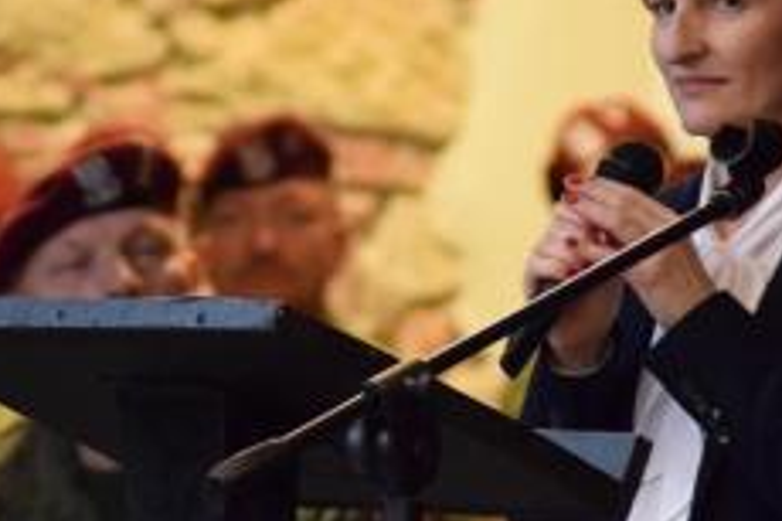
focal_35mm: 538
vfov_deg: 2.6
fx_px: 11680
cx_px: 449
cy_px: 169
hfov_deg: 3.8
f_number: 4.5
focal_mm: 165
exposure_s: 1/250
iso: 6400
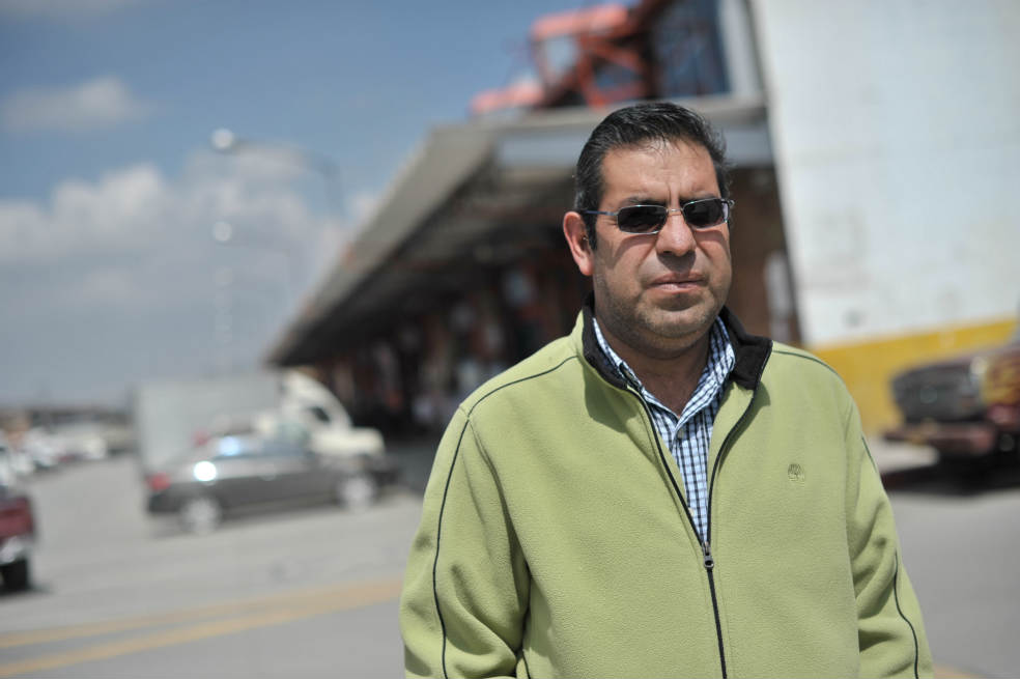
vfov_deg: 27.0
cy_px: 340
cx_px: 510
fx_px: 1416
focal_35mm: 50
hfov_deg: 39.6
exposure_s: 1/8000
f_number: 2.2
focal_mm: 50
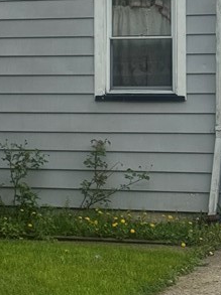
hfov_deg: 8.8
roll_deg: -0.1
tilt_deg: +5.6
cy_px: -9
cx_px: -7
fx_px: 1433
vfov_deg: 11.6
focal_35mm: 168
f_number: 1.78
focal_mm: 6.76
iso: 64
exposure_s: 1/3817
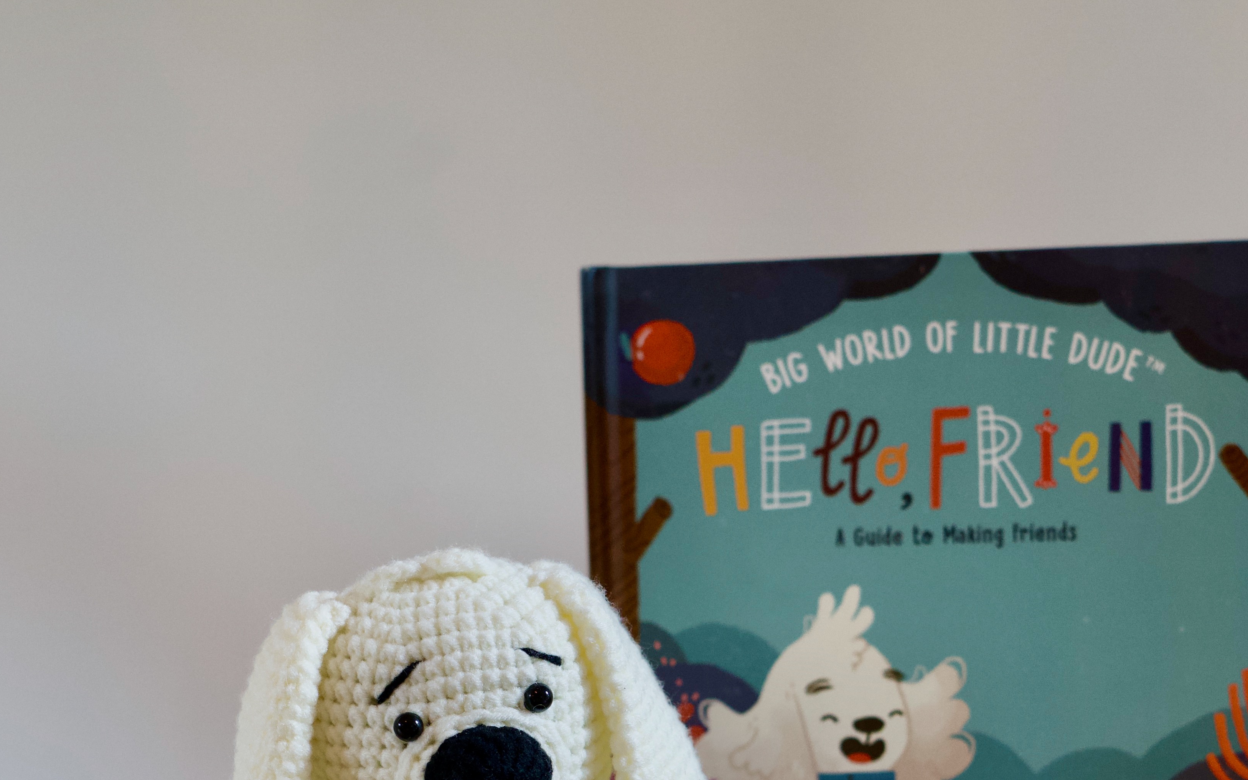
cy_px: 746
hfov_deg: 22.1
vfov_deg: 13.7
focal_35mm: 94
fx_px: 3197
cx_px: 742
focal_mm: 50
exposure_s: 1/160
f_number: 4
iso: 1600
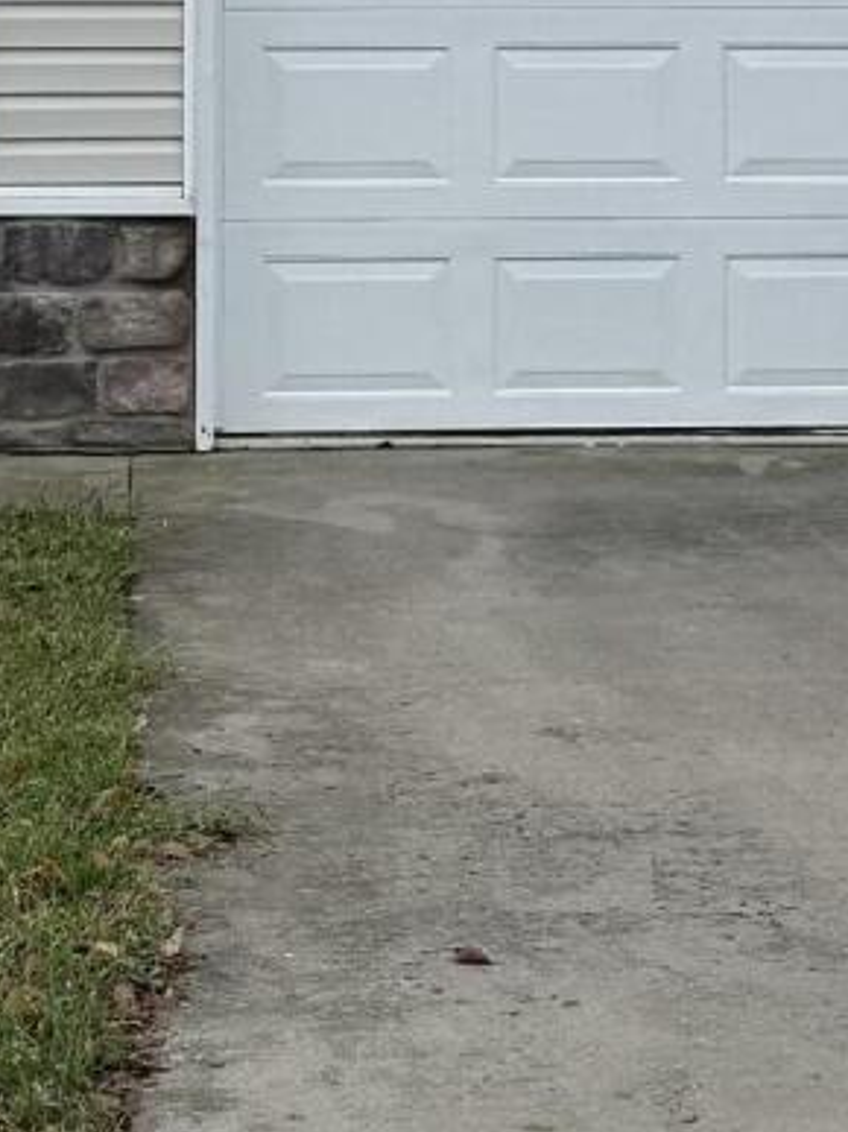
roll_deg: -0.3
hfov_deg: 11.9
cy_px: -105
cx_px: 430
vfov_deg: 15.5
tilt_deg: +0.5
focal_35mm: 124
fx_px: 4052
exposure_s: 1/1653
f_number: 1.78
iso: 80
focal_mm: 6.76
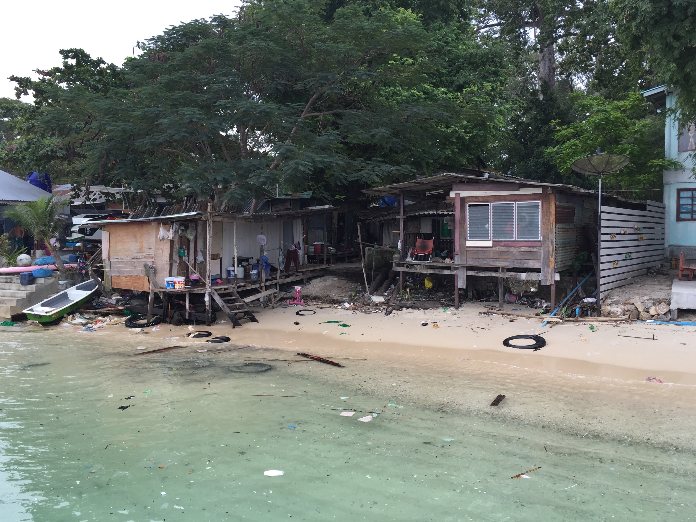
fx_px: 623
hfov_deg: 58.3
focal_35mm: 31
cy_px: 249
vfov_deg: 45.4
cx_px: 346
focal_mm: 4.15
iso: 32
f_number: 2.2
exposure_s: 1/421
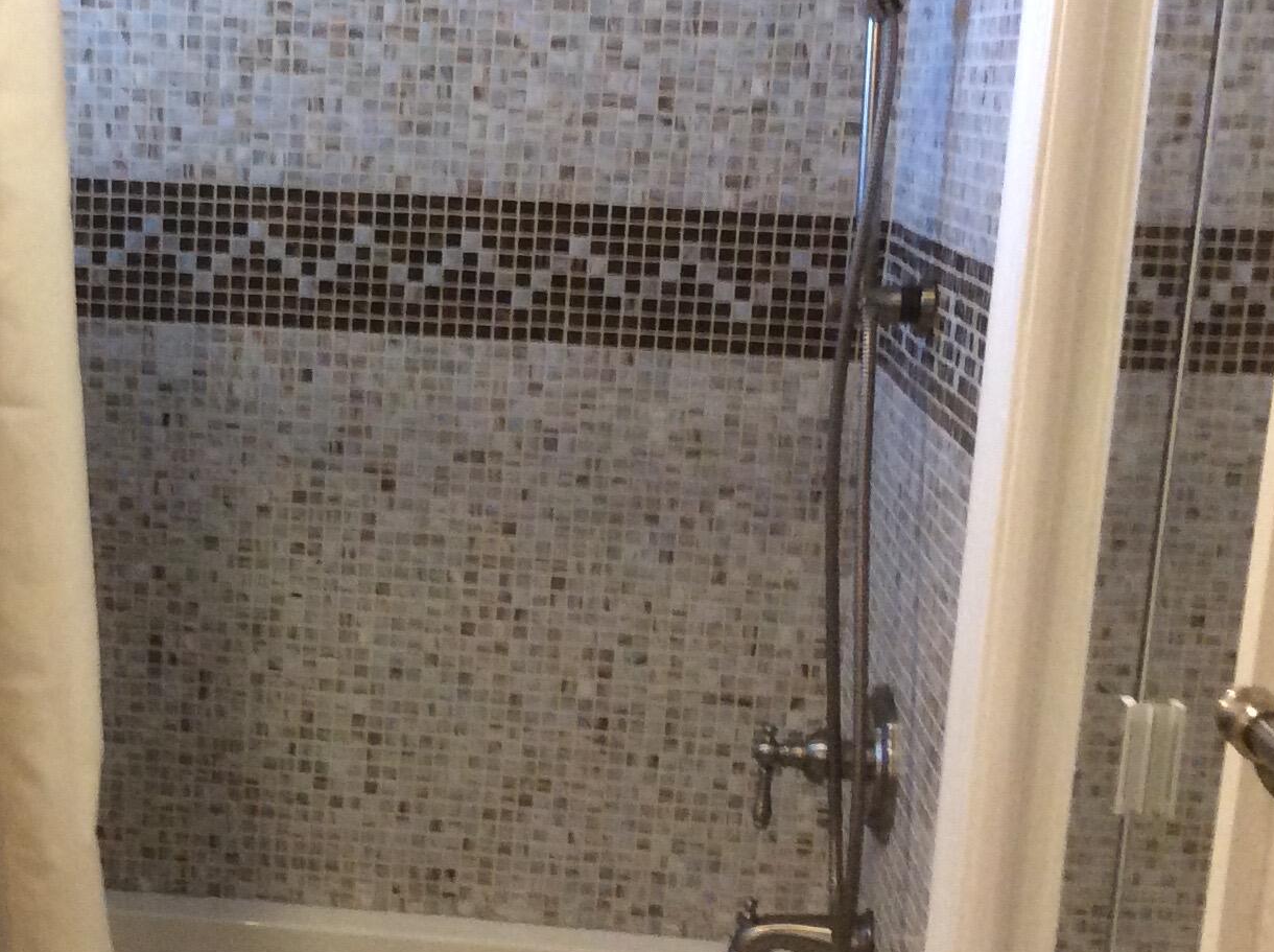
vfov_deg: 21.5
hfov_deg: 28.1
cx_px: 283
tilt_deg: -12.3
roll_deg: -4.2
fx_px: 2499
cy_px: 590
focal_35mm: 68
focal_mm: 3.3
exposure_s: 1/24
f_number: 2.4
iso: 160
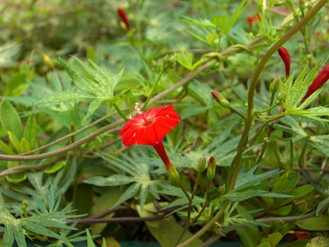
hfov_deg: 29.4
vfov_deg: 22.3
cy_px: 124
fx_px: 627
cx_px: 164
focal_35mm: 66
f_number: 3.8
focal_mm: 13.7
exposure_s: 1/80
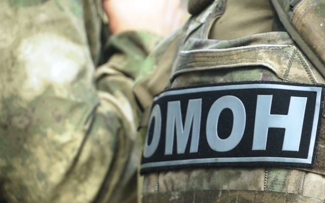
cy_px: 125
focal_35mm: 263
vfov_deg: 5.0
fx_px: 2326
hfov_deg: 8.0
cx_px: 199
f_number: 5.6
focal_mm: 135
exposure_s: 1/250
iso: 200
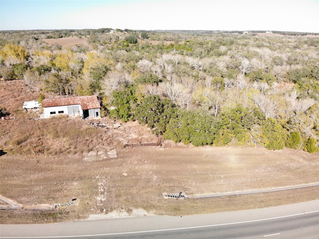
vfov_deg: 56.8
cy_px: 120
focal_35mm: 24
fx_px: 221
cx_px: 160
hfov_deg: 71.6
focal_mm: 4.5
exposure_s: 1/320
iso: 400
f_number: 2.8
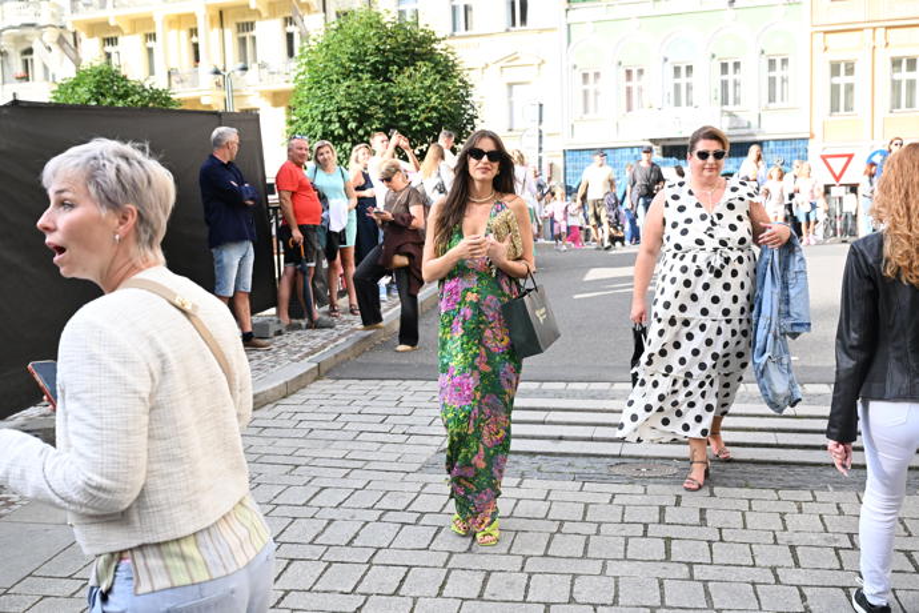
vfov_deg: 34.2
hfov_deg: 49.6
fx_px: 996
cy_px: 306
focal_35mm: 39
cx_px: 460
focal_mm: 39
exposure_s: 1/1000
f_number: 5.6
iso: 1250
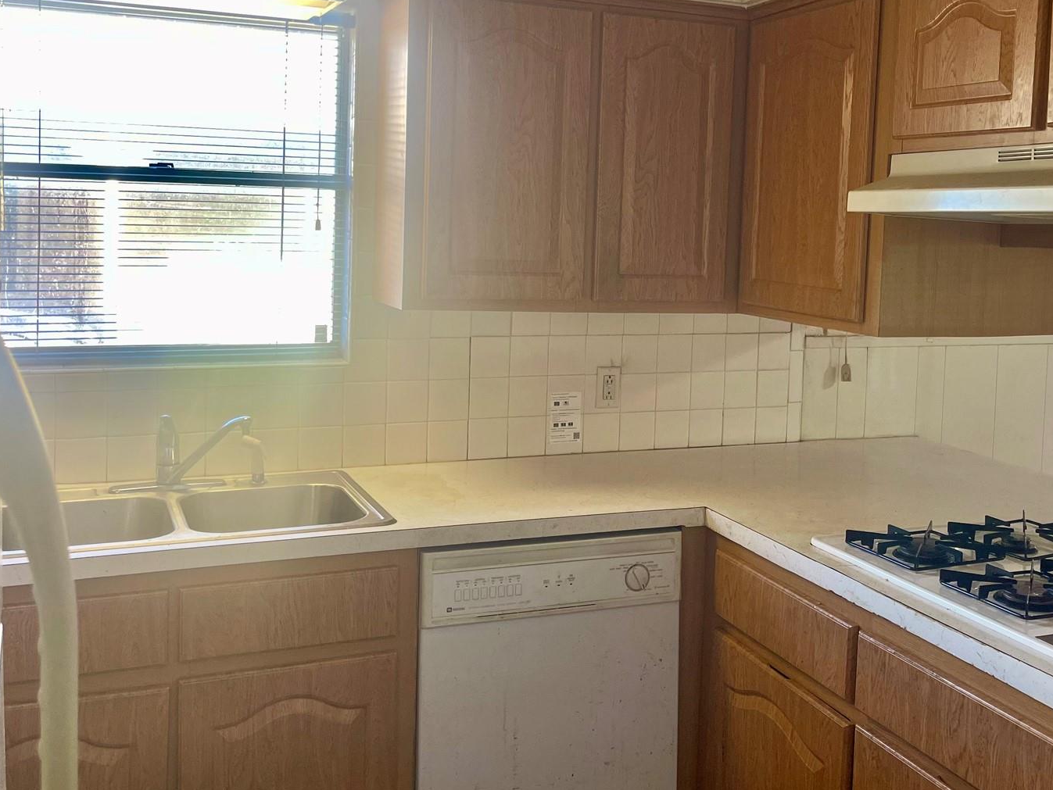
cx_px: 597
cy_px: 281
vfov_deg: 37.4
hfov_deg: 48.8
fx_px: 1156
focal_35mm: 38
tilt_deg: -3.2
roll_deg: -2.0
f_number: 1.6
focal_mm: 5.1
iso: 64
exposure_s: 1/60
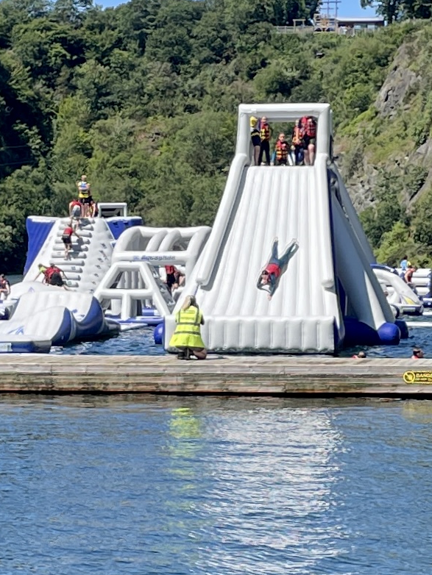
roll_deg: -1.1
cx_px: 209
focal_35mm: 70
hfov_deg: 21.0
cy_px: 146
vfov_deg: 27.4
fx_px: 1164
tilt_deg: -0.2
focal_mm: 4.2
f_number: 1.6
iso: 32
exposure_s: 1/2304
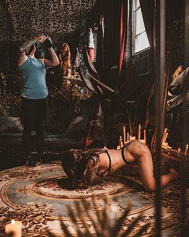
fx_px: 259
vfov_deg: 49.1
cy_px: 112
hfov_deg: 40.1
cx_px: 94
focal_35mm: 37
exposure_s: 1/125
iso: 800
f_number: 2.8
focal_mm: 32
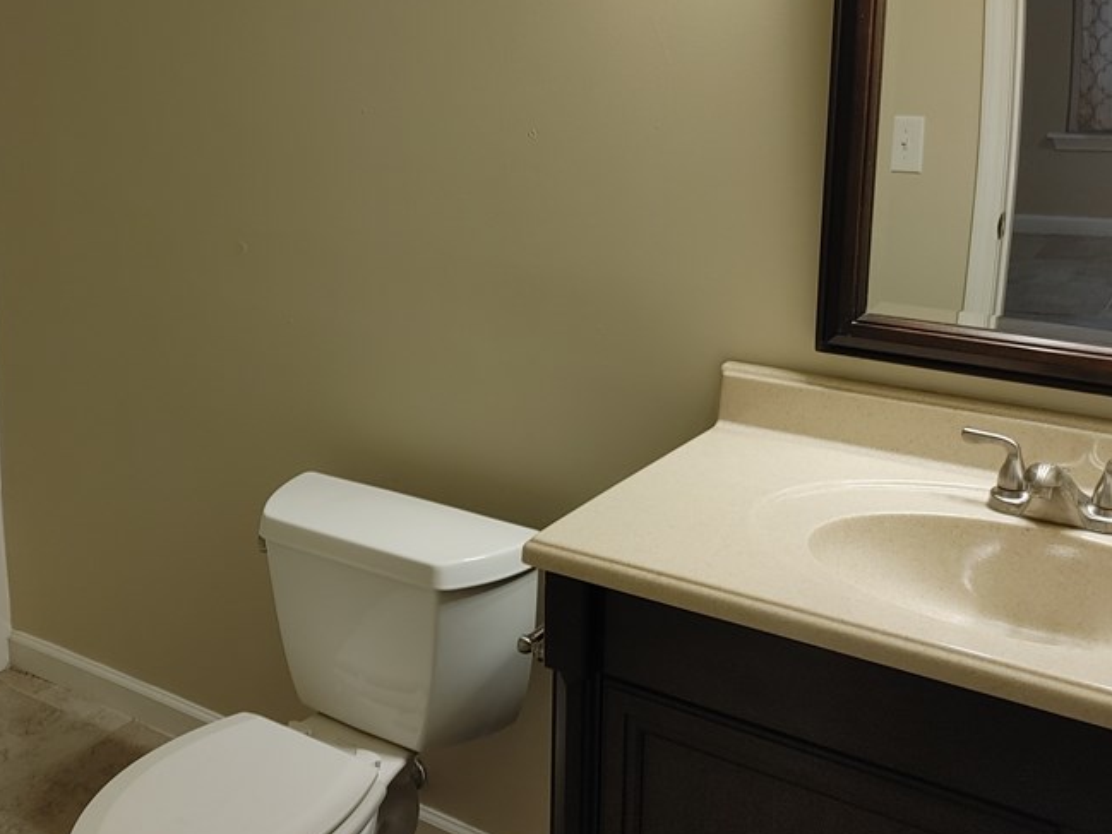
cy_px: 283
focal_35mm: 41
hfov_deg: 45.1
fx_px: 1317
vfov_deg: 34.8
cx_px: 375
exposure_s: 1/60
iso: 100
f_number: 1.8
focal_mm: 5.58
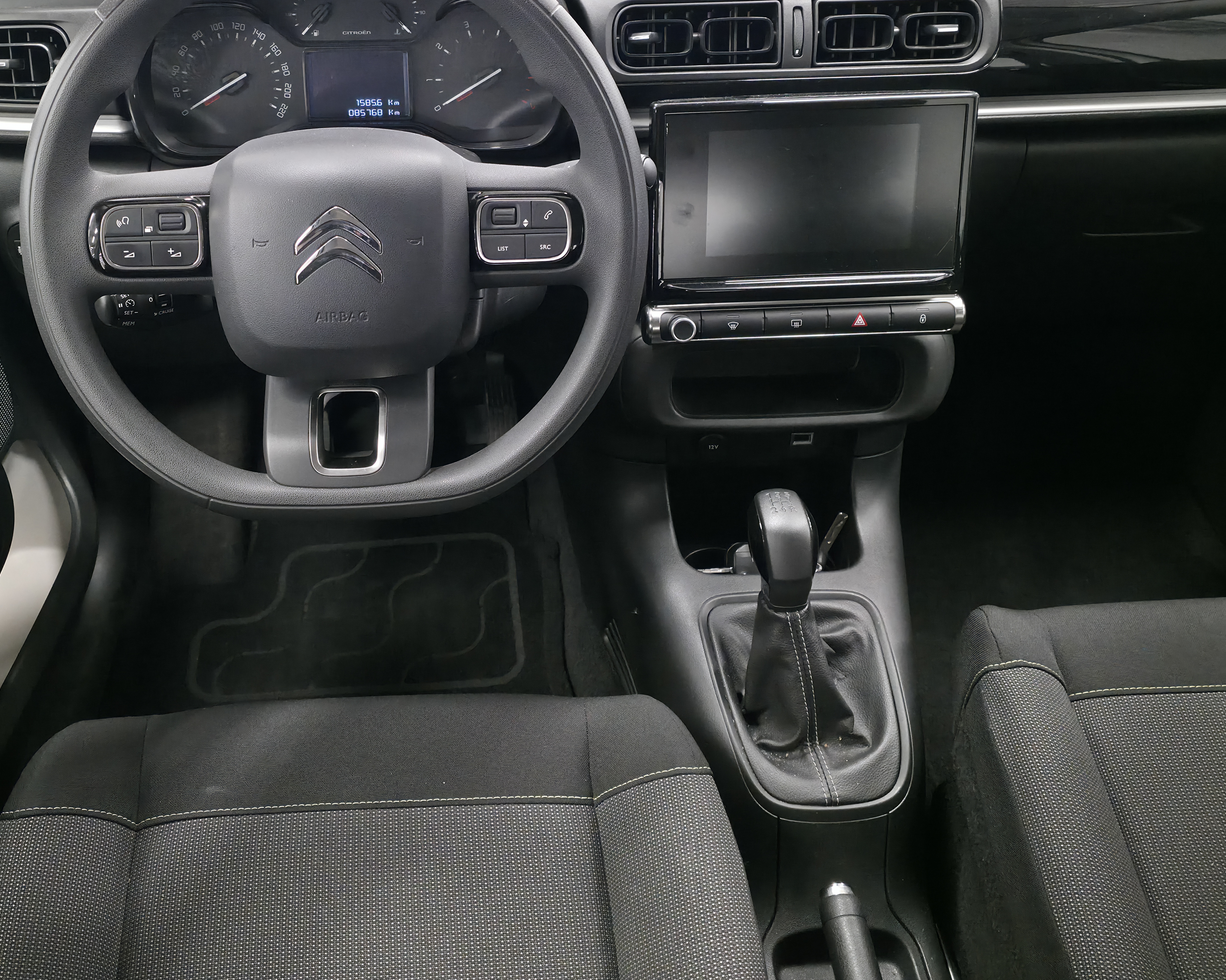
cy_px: 364
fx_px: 1234
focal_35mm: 34
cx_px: 476
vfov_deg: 43.0
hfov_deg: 52.4
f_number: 1.7
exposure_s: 1/33.3
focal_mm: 6.3
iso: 500
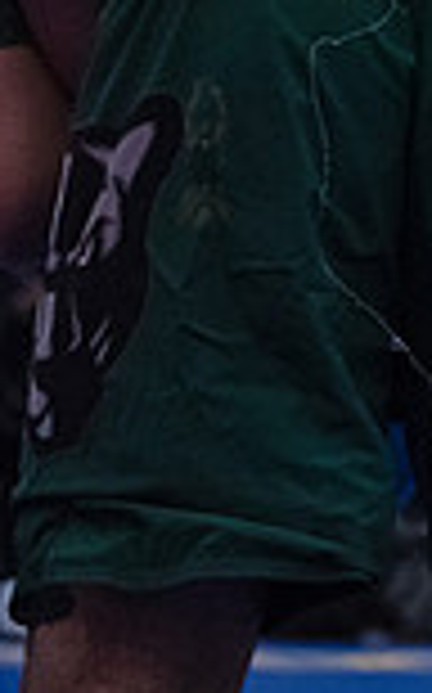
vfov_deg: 9.0
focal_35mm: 230
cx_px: 783
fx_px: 4341
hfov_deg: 5.6
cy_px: -70
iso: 8000
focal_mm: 60
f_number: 3.2
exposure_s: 1/400
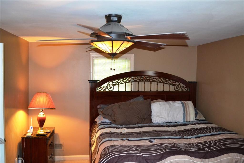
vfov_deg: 36.8
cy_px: 82
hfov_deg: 53.1
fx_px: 244
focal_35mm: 36
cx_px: 122
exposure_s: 1/60
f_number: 4
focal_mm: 24
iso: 2800
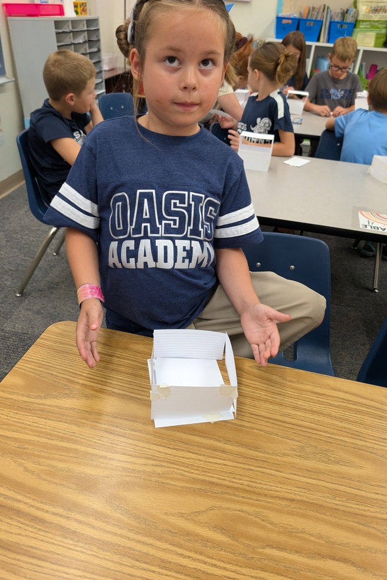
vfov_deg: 69.4
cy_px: 280
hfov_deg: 49.6
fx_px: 419
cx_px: 190
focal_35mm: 26
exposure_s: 1/120
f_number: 1.68
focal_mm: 6.9
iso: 188
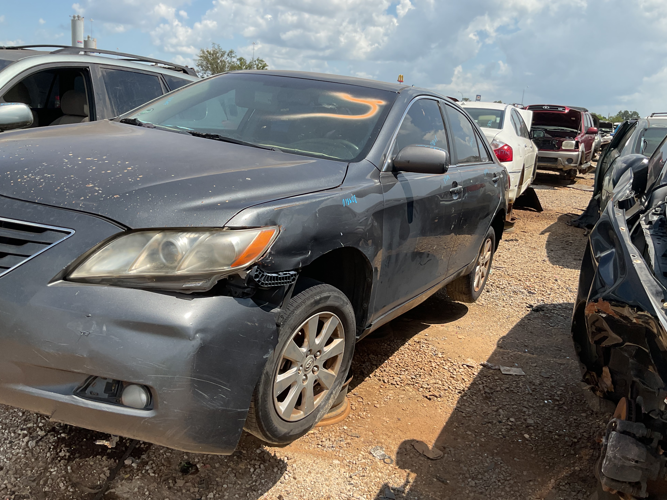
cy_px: 253
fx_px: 578
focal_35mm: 30
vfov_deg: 46.8
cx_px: 333
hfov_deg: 60.0
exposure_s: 1/1730
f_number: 1.8
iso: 16
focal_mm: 3
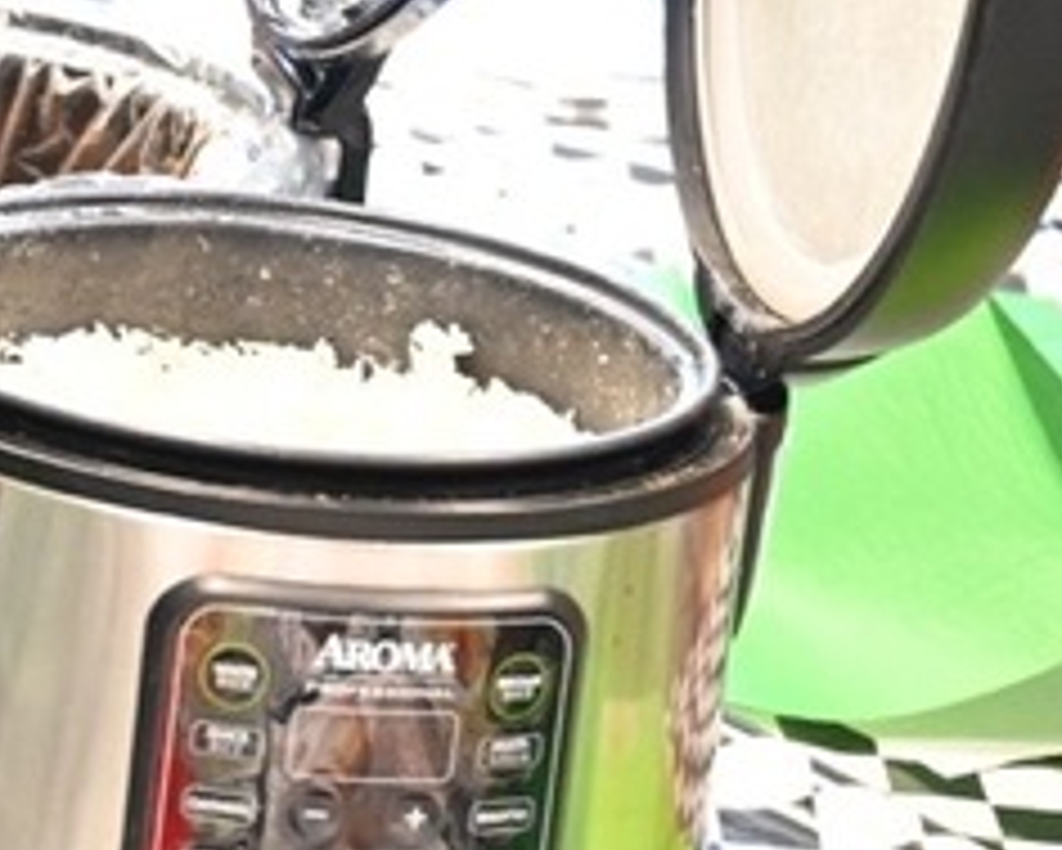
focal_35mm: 195
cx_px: 207
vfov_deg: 7.8
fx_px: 6132
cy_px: -351
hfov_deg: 9.9
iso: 5000
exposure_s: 1/60
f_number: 4
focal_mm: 48
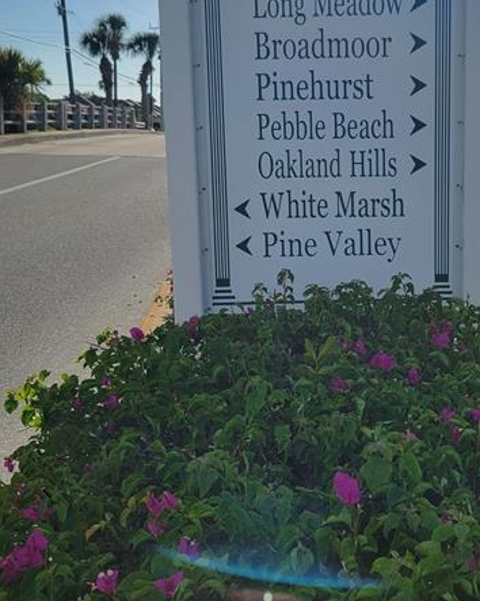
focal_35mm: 44
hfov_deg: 33.9
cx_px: 316
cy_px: 183
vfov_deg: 41.3
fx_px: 782
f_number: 1.8
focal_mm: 5.4
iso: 40
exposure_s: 1/6035
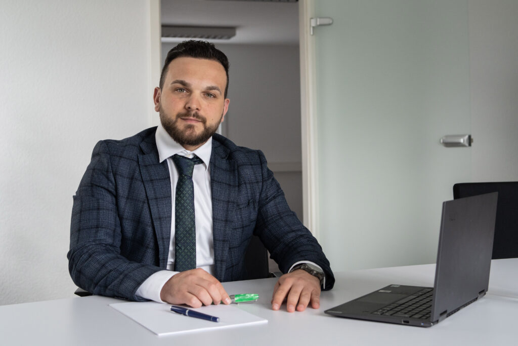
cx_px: 259
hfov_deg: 37.8
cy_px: 173
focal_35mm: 52
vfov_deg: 25.8
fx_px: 755
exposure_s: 1/160
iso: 640
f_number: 4
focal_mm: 35
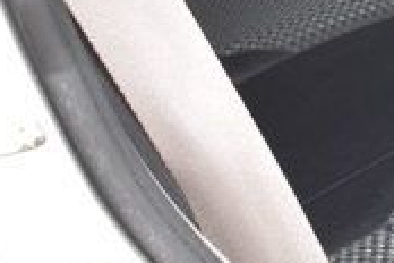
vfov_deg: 5.7
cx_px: 1039
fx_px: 2615
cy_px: -91
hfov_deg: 7.8
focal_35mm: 239
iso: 400
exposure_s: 1/25
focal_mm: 27
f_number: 7.1
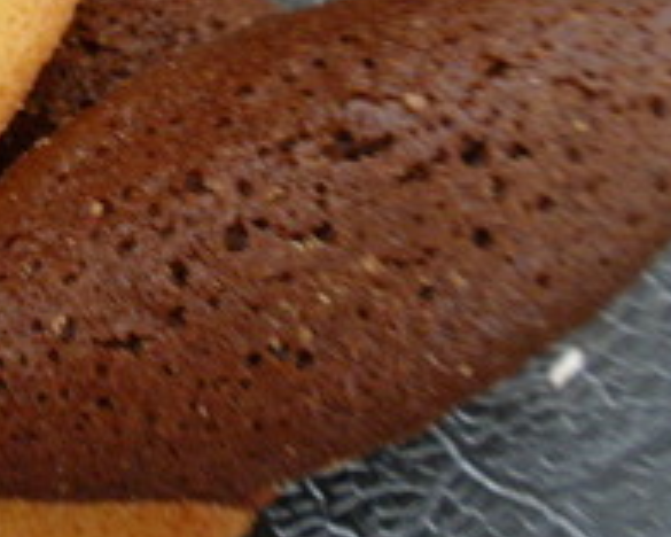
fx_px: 1648
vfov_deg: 18.5
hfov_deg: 22.3
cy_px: 198
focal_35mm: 83
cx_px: 22
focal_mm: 6.6
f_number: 3.5
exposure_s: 1/4
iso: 100
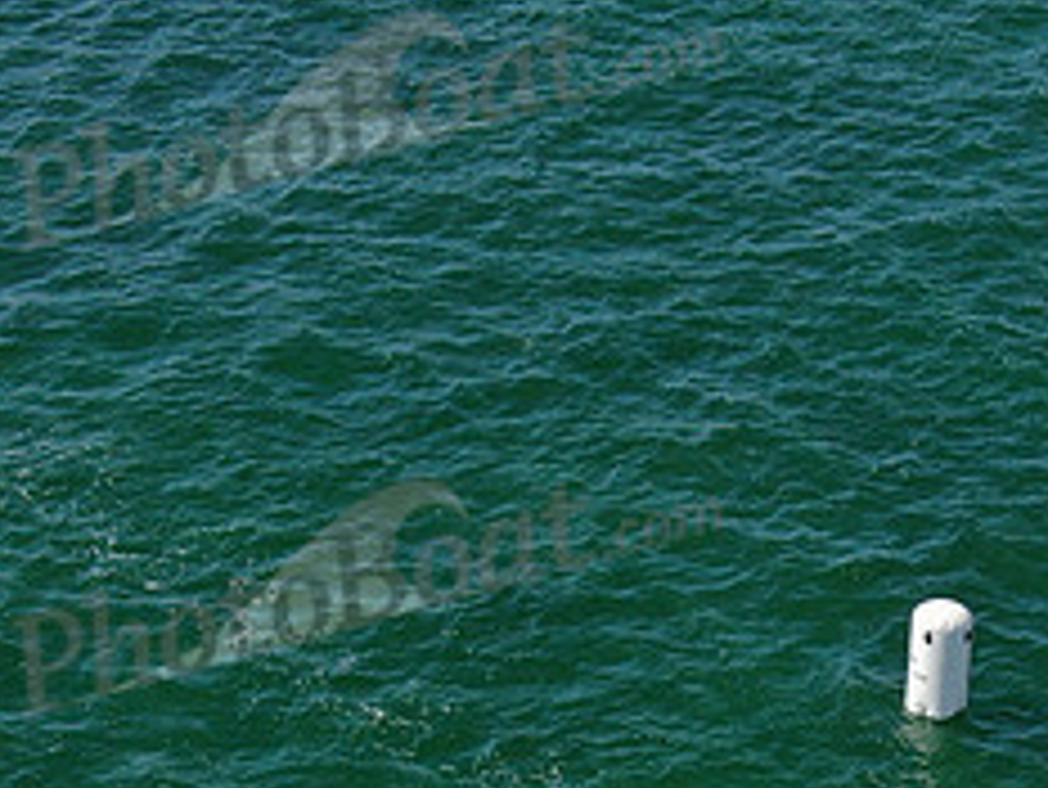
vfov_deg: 12.5
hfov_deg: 16.5
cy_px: 777
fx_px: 3544
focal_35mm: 117
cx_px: 990
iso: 100
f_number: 3.8
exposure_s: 1/800
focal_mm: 8.42
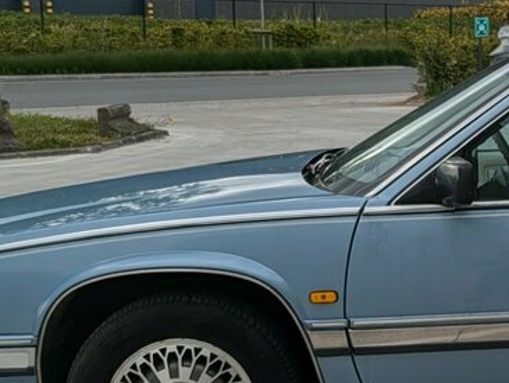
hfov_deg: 22.0
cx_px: 609
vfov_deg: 18.0
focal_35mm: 82
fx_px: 1207
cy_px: 240
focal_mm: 5.43
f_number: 1.89
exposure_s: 1/2370
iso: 45
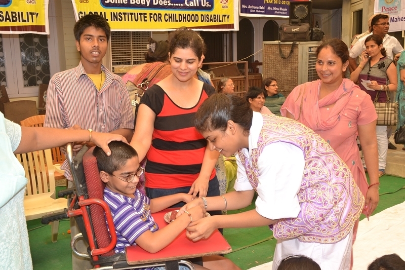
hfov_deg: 53.1
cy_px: 135
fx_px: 405
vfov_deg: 36.9
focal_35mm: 36
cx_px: 202
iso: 400
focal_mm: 24
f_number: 8
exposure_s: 1/125
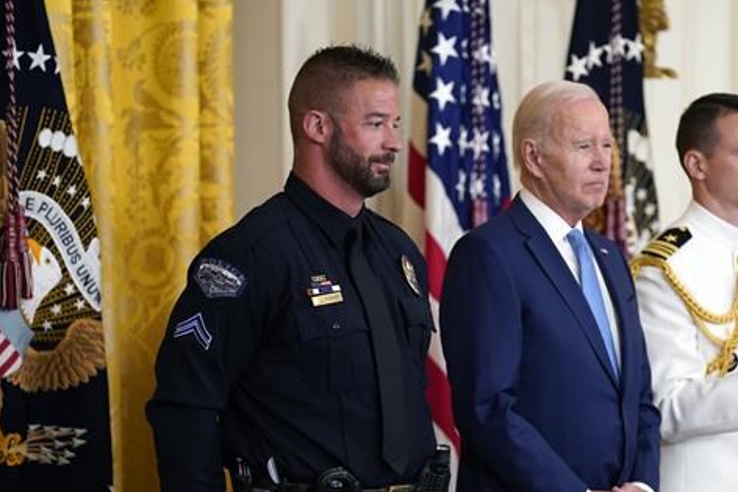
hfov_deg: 8.0
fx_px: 5249
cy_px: 329
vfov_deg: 5.4
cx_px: 505
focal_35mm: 256
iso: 2500
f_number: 2.8
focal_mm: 186
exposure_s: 1/320
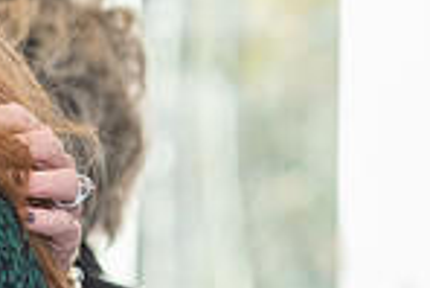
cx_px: -360
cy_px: 83
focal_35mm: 484
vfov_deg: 2.8
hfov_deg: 4.2
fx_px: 5787
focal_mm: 112
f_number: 4.5
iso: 800
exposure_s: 1/200
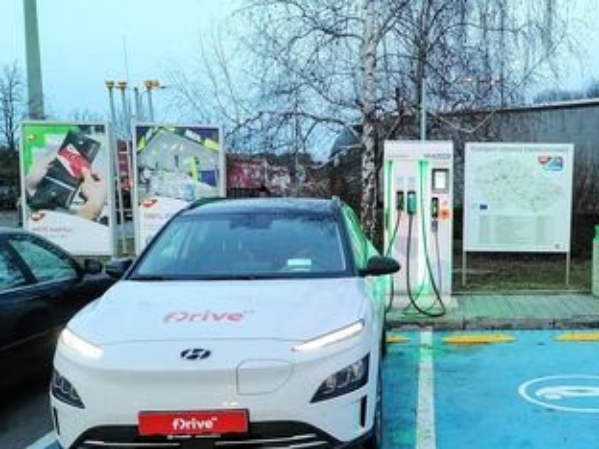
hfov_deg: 41.3
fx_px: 779
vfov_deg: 32.0
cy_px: 290
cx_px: 419
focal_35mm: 45
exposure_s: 1/33.3
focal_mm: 5.3
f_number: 1.8
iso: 250
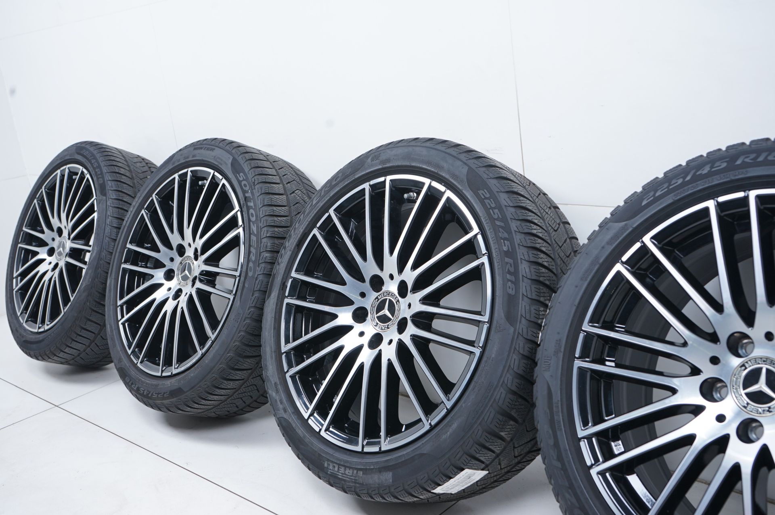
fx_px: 796
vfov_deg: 35.9
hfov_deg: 51.9
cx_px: 388
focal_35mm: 37
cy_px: 258
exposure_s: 1/125
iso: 250
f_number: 7.1
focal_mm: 37
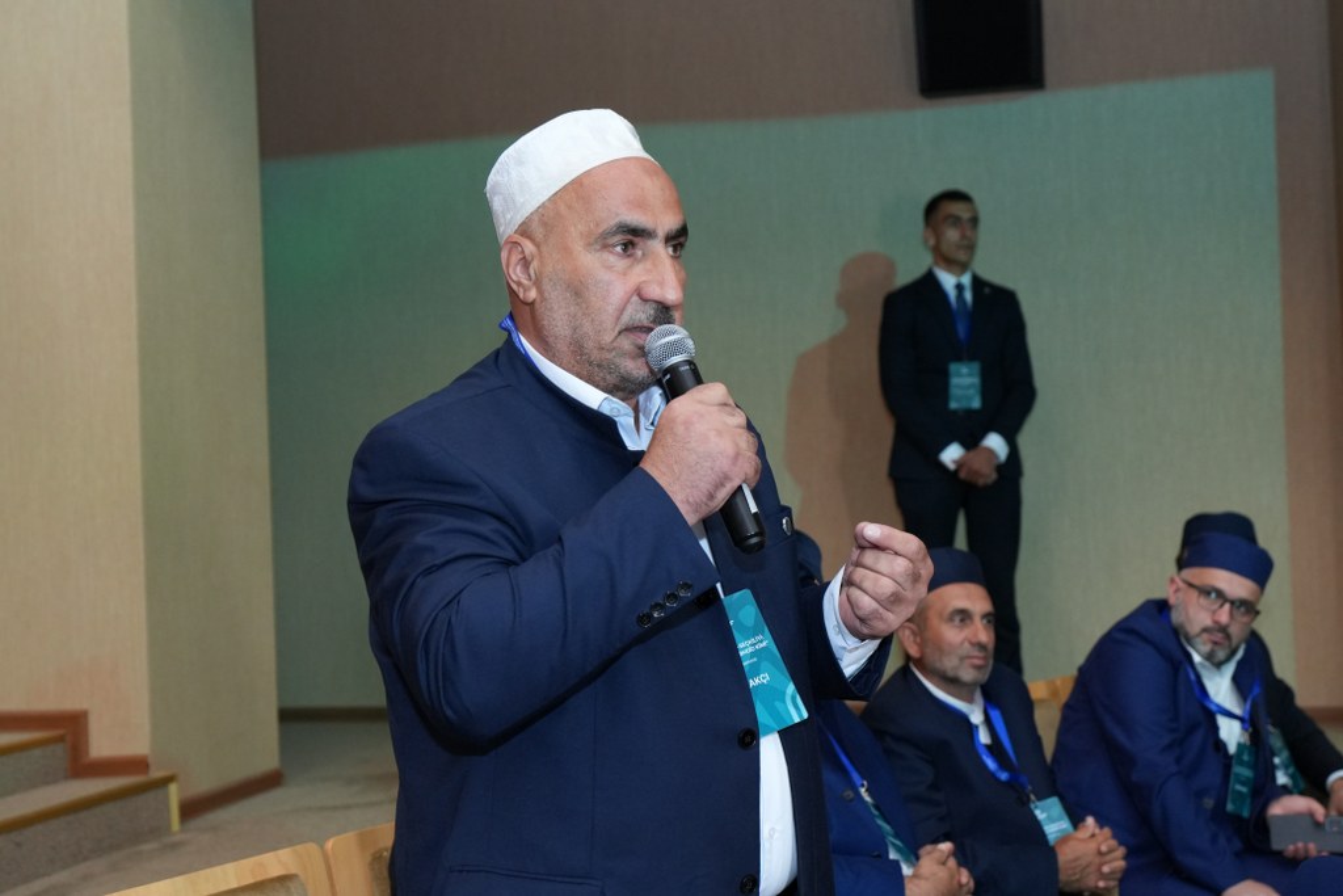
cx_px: 672
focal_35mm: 52
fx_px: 1940
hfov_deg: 38.2
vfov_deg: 26.0
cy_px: 448
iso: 1600
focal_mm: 35
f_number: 3.5
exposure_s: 1/160
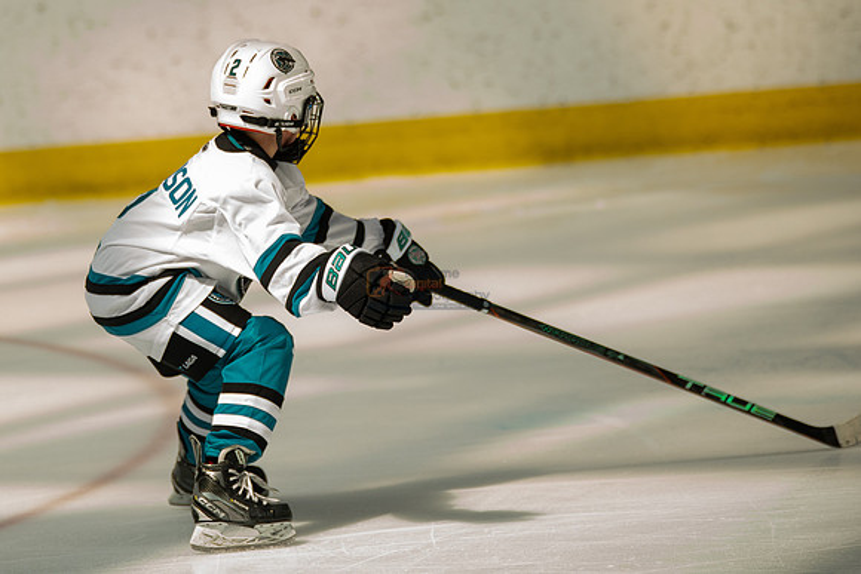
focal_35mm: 357
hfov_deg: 5.8
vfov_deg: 3.8
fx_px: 8550
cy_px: 159
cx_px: 238
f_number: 3.2
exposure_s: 1/3200
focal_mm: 247
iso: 1600
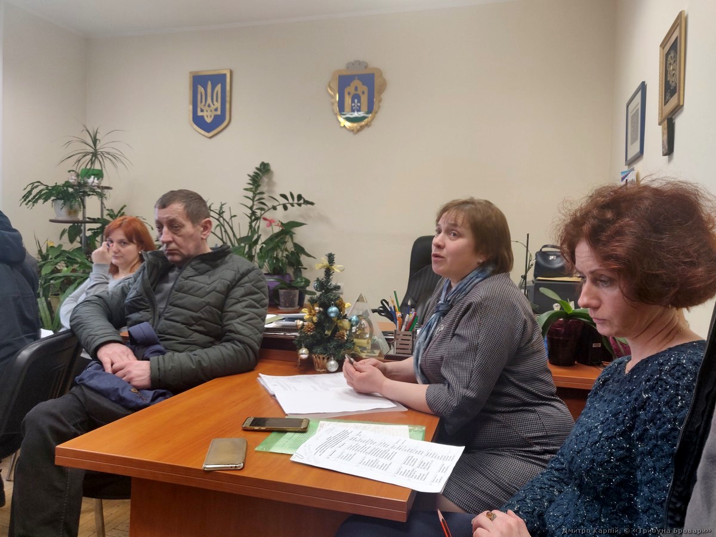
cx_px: 358
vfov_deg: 54.9
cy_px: 268
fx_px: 517
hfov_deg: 69.4
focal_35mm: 25
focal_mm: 4.25
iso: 250
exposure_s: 1/33
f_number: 1.7
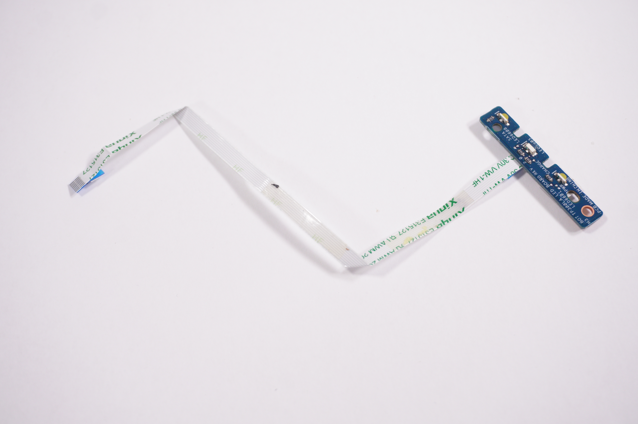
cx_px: 319
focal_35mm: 52
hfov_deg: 37.9
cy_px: 212
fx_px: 930
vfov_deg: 25.7
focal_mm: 35
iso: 500
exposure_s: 1/250
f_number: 5.6
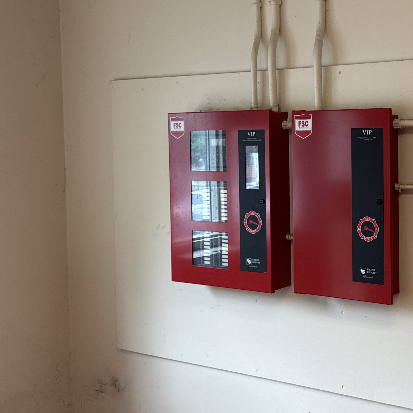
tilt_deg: -3.5
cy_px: 173
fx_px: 688
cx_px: 354
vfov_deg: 33.3
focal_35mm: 51
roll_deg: +0.1
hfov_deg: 32.1
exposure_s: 1/121
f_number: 1.78
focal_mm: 6.76
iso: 125
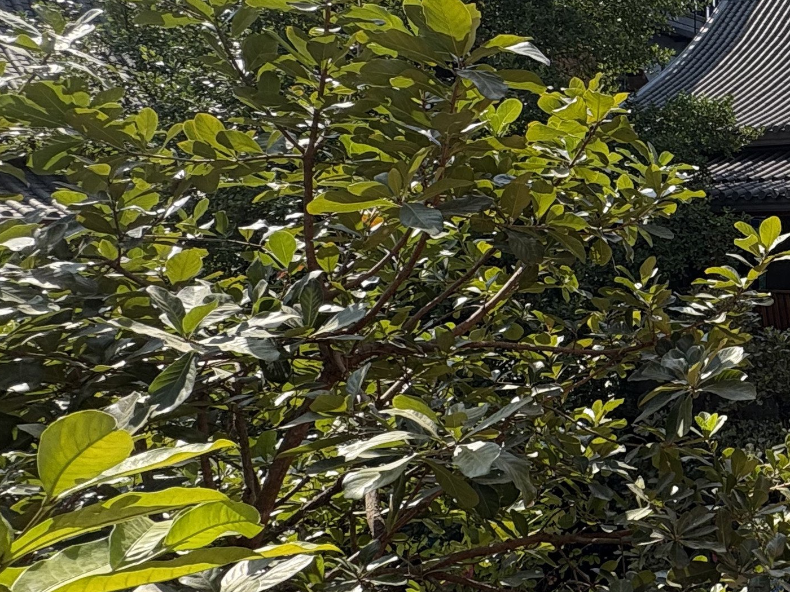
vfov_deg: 35.9
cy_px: 261
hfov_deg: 35.3
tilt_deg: +0.6
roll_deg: +0.0
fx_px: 913
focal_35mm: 40
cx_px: 978
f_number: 2.2
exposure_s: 1/944
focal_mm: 2.22
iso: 64
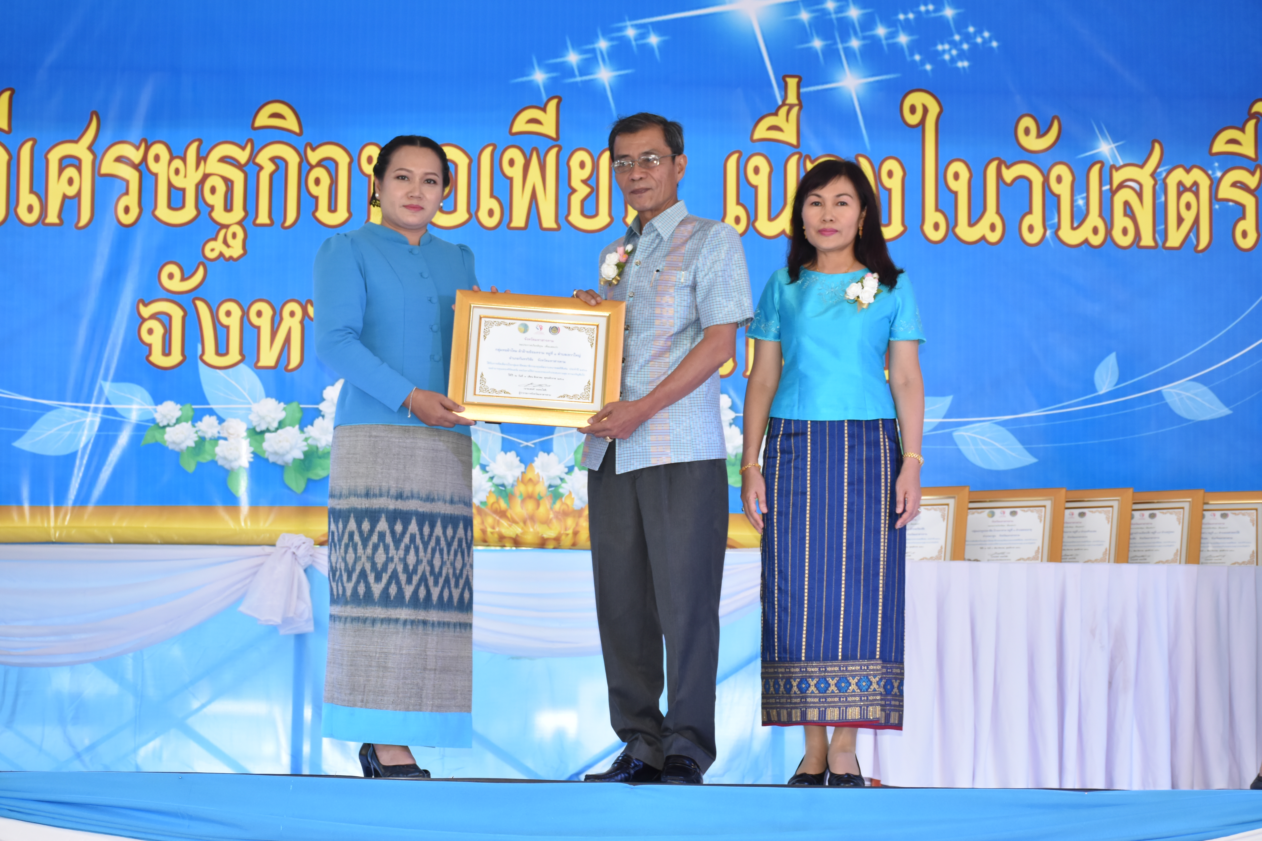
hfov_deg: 27.0
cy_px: 420
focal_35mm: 75
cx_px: 631
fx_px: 2629
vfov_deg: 18.2
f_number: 7.1
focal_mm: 50
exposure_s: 1/200
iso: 800
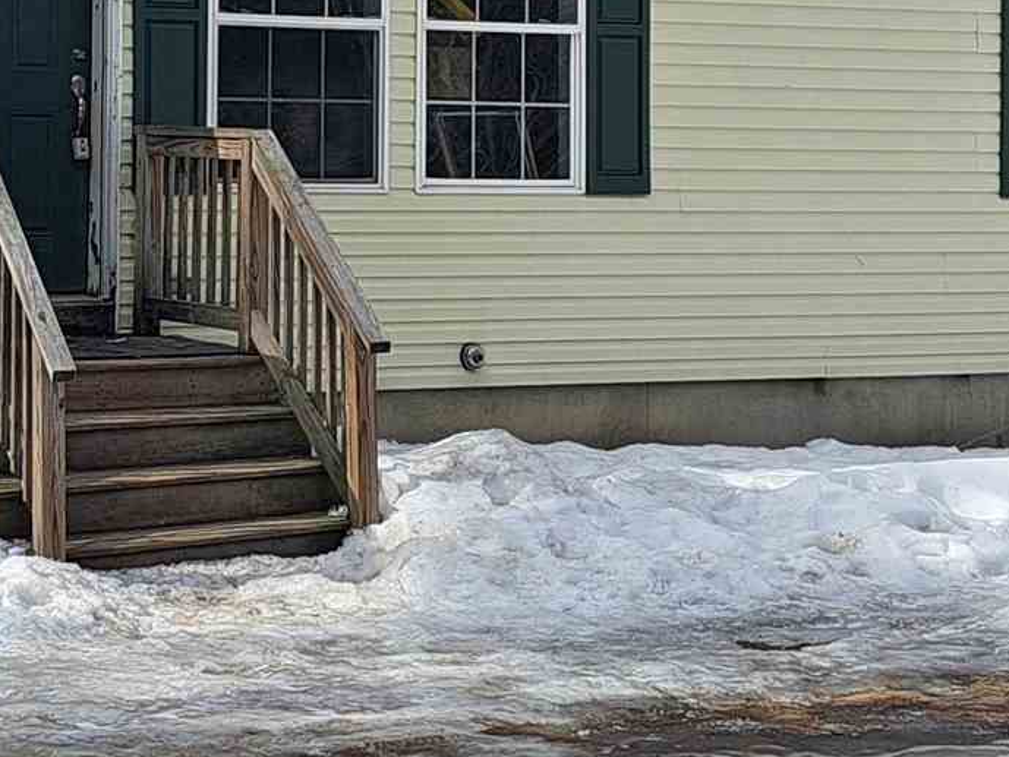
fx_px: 3119
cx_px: 269
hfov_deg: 18.3
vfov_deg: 13.7
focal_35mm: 107
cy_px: 54
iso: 50
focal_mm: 5.23
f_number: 1.8
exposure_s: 1/2398
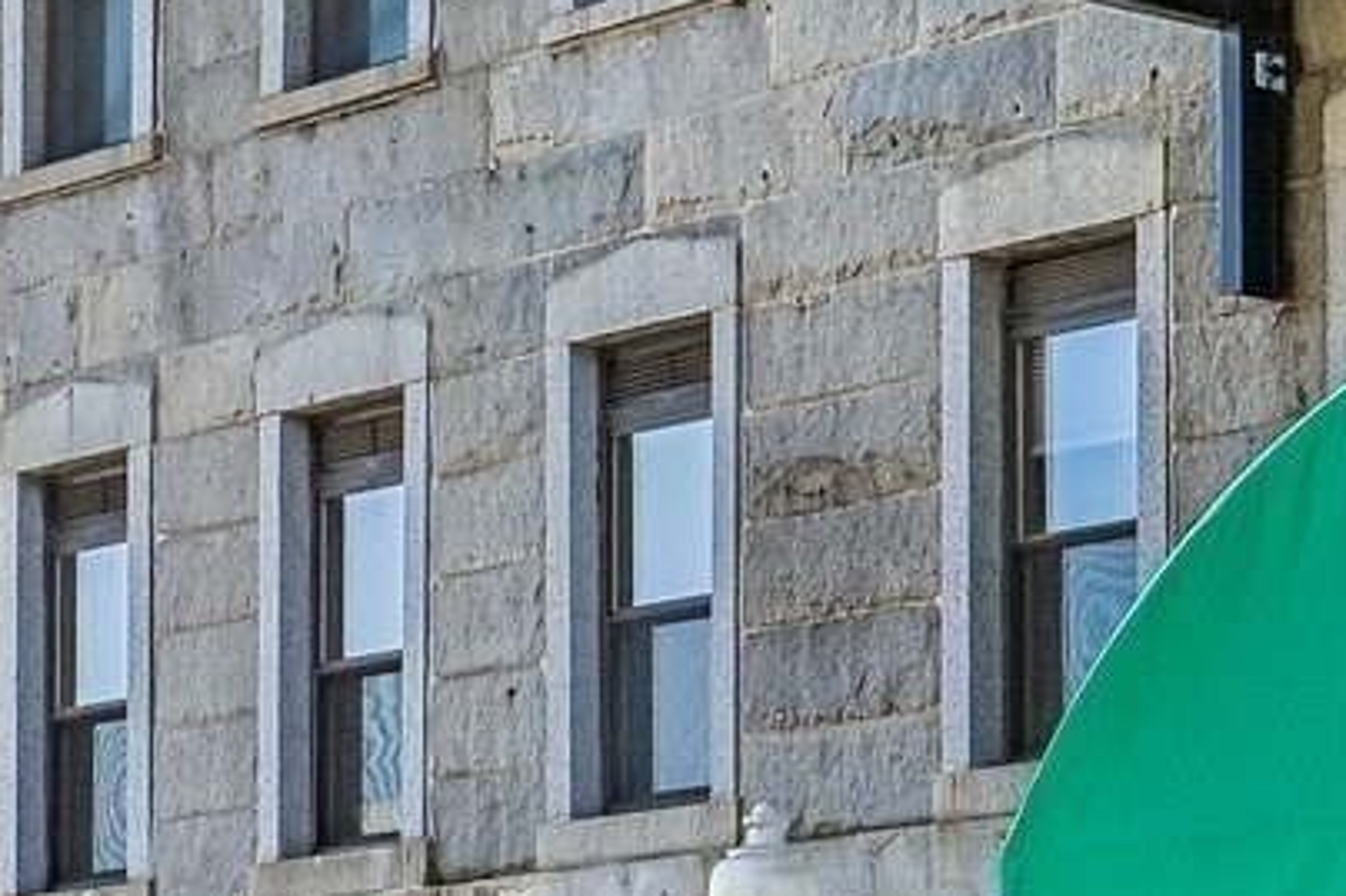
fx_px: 5681
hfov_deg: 12.0
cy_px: 764
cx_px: 2685
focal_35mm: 152
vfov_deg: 9.0
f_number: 8
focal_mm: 30
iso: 400
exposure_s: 1/320
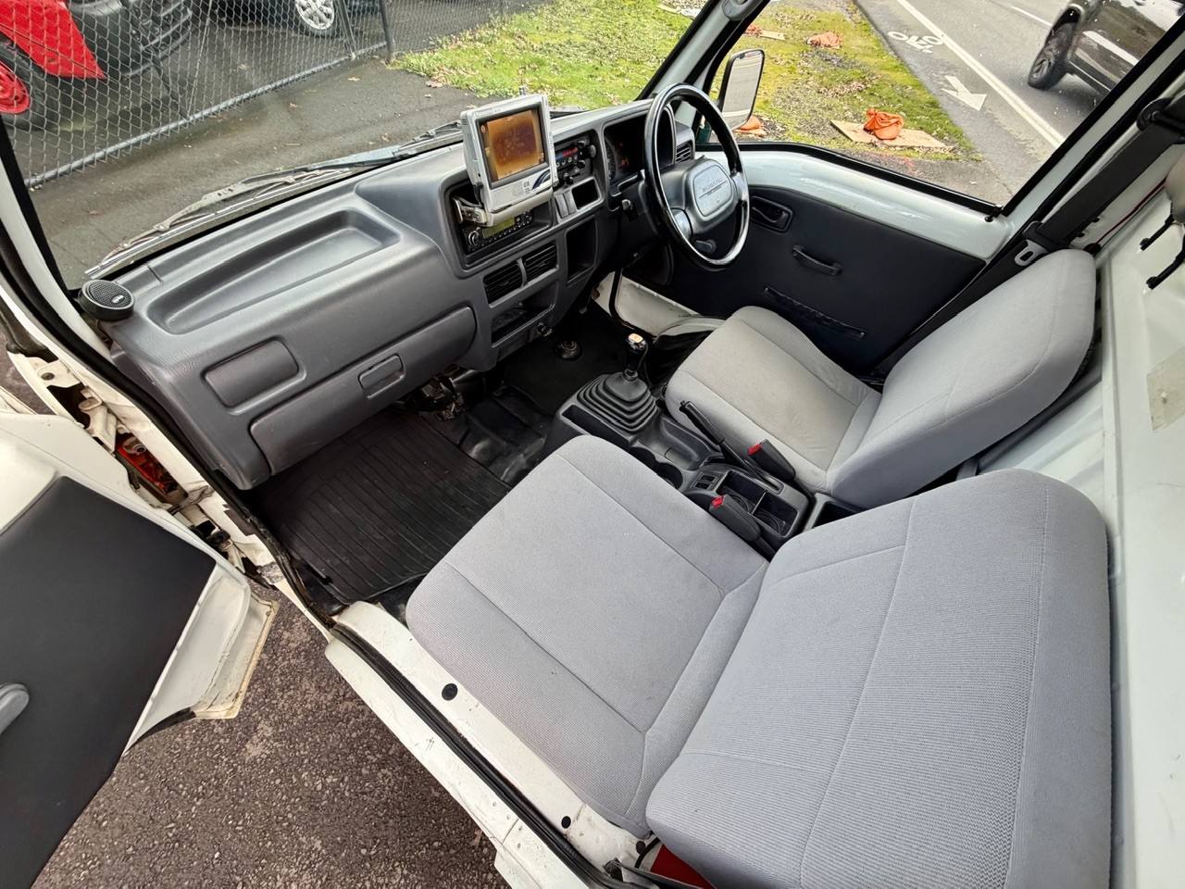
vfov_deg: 85.7
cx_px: 592
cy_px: 444
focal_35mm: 14
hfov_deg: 102.1
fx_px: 479
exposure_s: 1/121
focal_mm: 2.22
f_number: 2.2
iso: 125
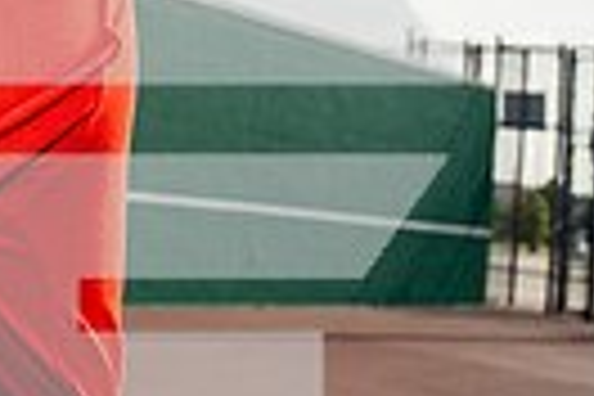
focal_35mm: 88
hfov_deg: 16.1
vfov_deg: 14.7
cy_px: -151
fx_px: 1452
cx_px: -684
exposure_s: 1/640
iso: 100
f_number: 5.6
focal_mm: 20
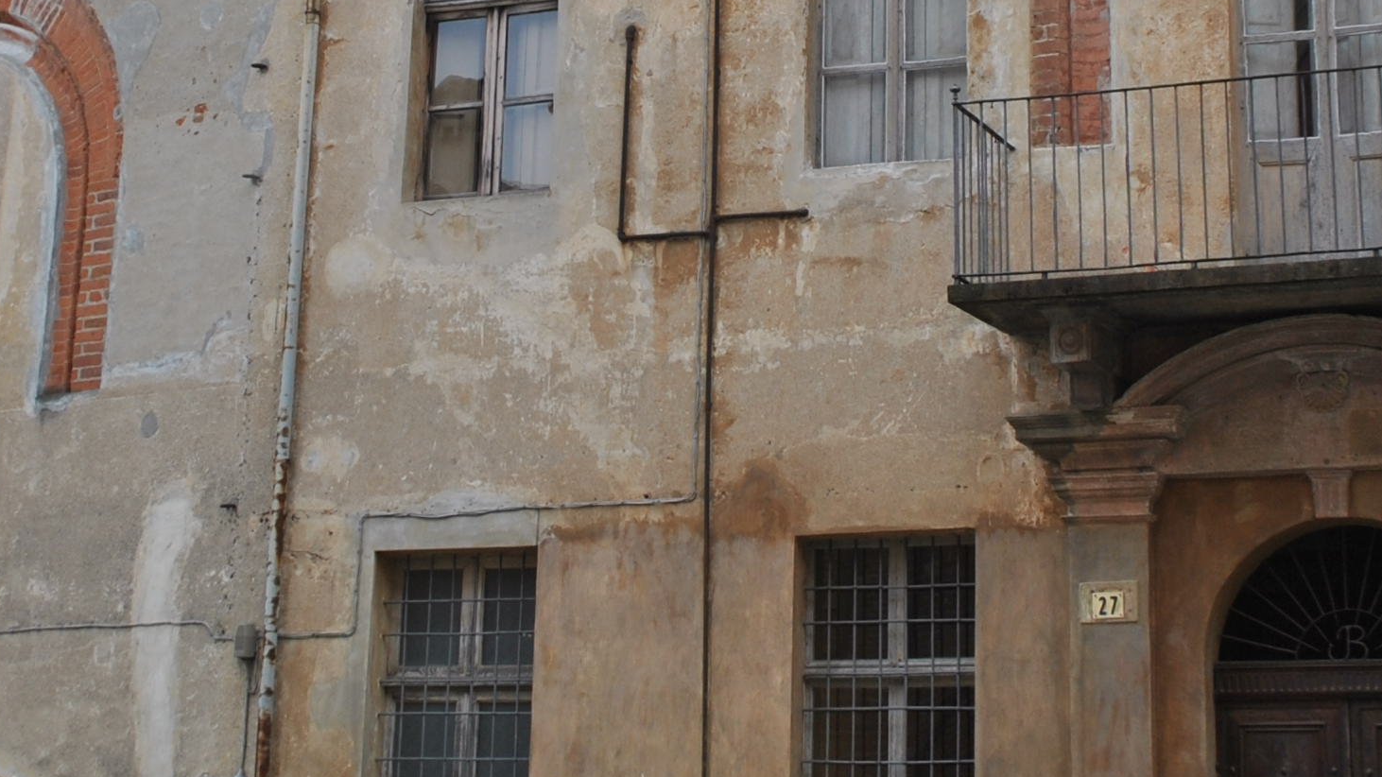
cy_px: -15
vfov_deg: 15.8
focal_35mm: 75
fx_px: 2748
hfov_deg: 28.2
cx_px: 806
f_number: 6.3
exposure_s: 1/160
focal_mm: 18
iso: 100
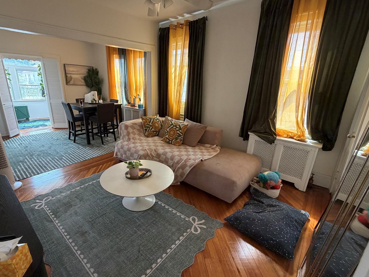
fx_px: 181
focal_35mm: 17
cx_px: 166
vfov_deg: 74.7
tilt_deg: -17.3
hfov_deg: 90.7
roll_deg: -0.8
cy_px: 140
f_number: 2.2
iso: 320
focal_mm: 2.22
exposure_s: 1/112
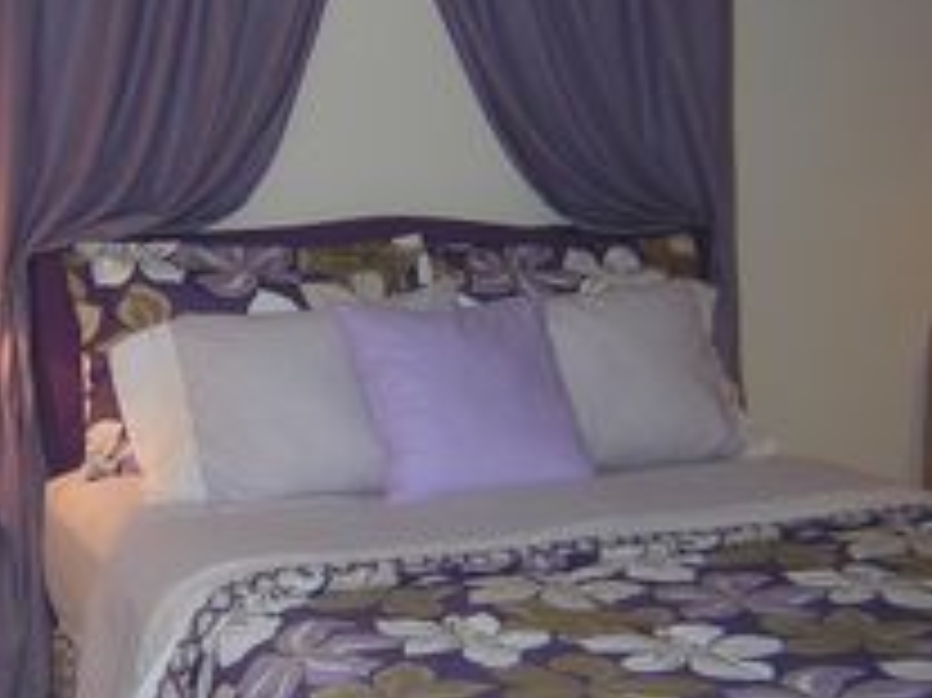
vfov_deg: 22.9
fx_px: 1722
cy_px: 356
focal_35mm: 64
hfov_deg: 30.2
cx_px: 392
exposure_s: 1/60.1
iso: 196
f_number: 2.6
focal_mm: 4.7
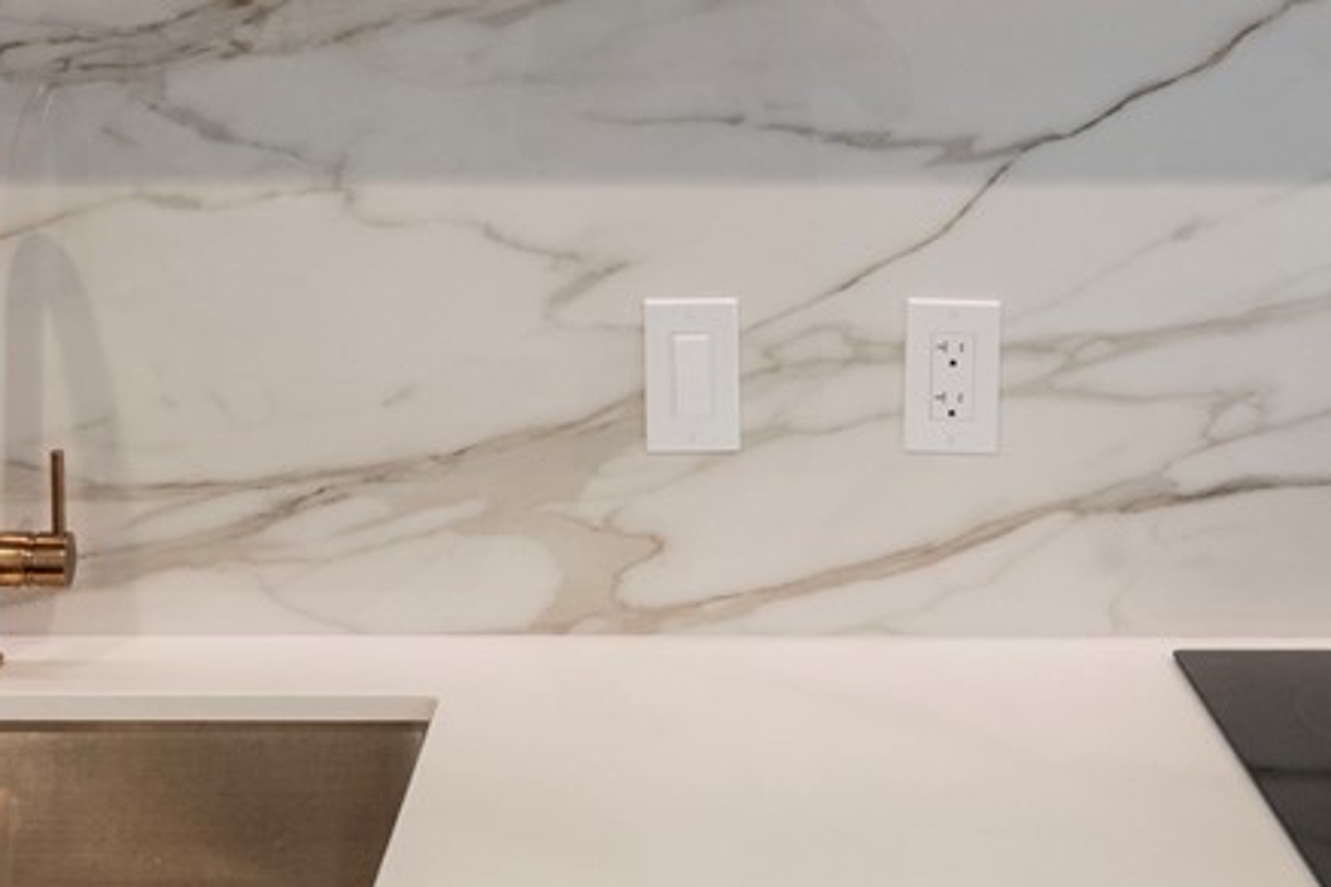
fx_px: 2364
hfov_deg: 31.4
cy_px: 114
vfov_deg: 20.9
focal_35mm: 64
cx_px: 552
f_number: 8
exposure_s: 1/3
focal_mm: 11
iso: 400
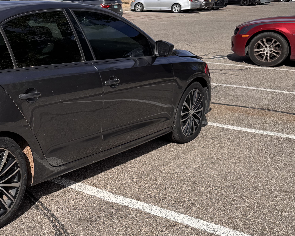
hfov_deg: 31.9
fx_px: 463
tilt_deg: -14.1
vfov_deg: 28.6
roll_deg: -0.9
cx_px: -16
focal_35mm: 53
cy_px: 108
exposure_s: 1/4608
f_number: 1.78
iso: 80
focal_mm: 6.76
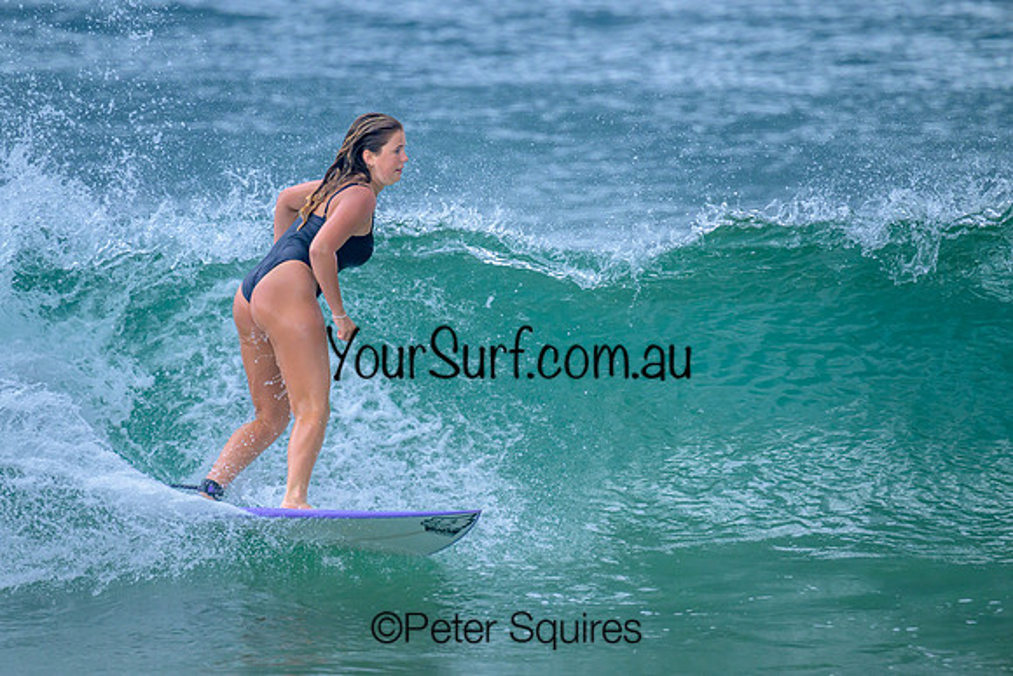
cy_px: 325
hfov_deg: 3.5
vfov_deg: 2.3
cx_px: 479
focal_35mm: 591
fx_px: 16629
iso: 1600
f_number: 8
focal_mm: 560
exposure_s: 1/2000
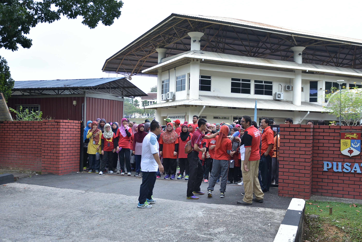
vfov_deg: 36.9
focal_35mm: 36
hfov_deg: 53.1
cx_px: 181
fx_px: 362
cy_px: 121
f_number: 2.8
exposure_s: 1/200
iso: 100
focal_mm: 24
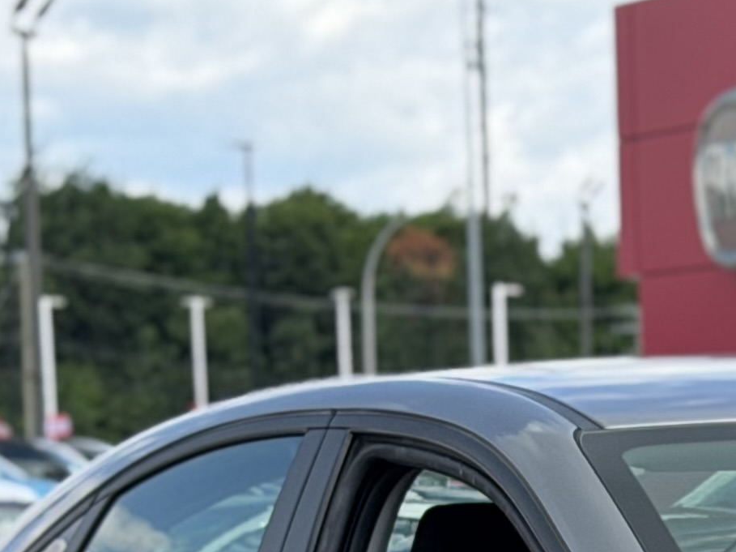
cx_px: 1281
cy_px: 1066
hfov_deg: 8.9
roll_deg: -0.5
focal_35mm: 213
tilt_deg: -5.3
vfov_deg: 6.8
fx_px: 4527
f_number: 1.78
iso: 64
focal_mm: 6.76
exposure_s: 1/2146
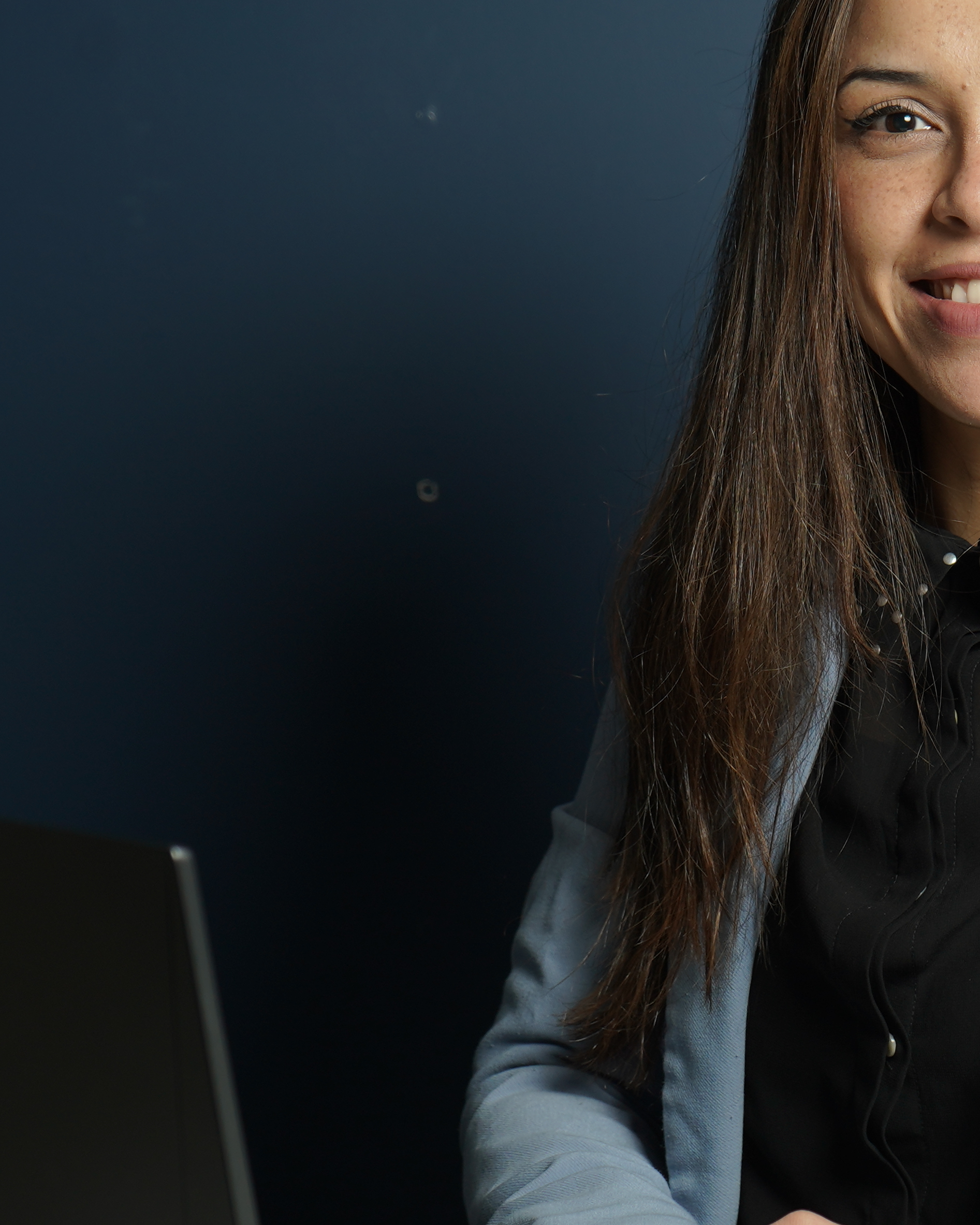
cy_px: 649
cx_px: 1033
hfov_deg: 12.8
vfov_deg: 16.2
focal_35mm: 119
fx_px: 4314
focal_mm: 50
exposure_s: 1/125
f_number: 5
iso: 200
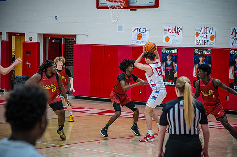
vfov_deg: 12.2
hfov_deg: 18.3
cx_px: 118
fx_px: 737
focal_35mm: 112
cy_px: 78
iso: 2000
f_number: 4
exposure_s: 1/320
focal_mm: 112
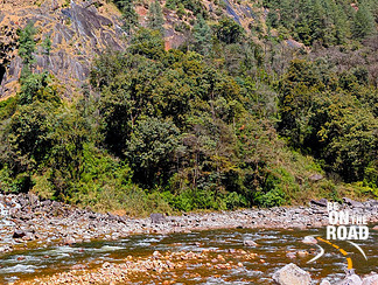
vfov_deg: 32.2
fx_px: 470
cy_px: 33
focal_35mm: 43
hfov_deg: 41.4
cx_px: 63
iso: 19
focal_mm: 6.9
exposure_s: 1/1103
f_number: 1.68
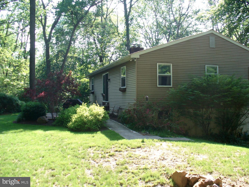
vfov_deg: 38.7
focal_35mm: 37
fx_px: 266
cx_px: 124
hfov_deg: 50.1
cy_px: 94
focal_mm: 6.1
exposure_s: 1/160
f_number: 2.8
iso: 80
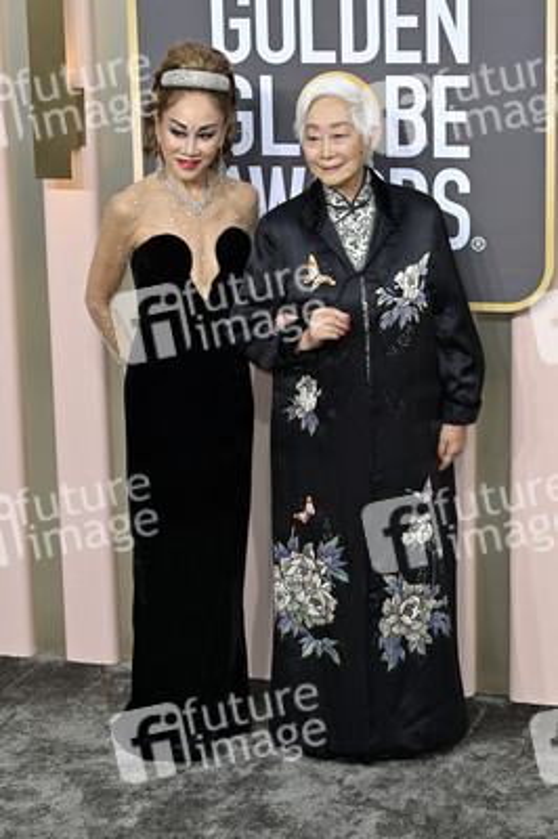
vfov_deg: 25.1
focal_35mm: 81
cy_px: 420
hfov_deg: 16.8
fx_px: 1886
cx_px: 279
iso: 320
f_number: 8
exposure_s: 1/200
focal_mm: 81
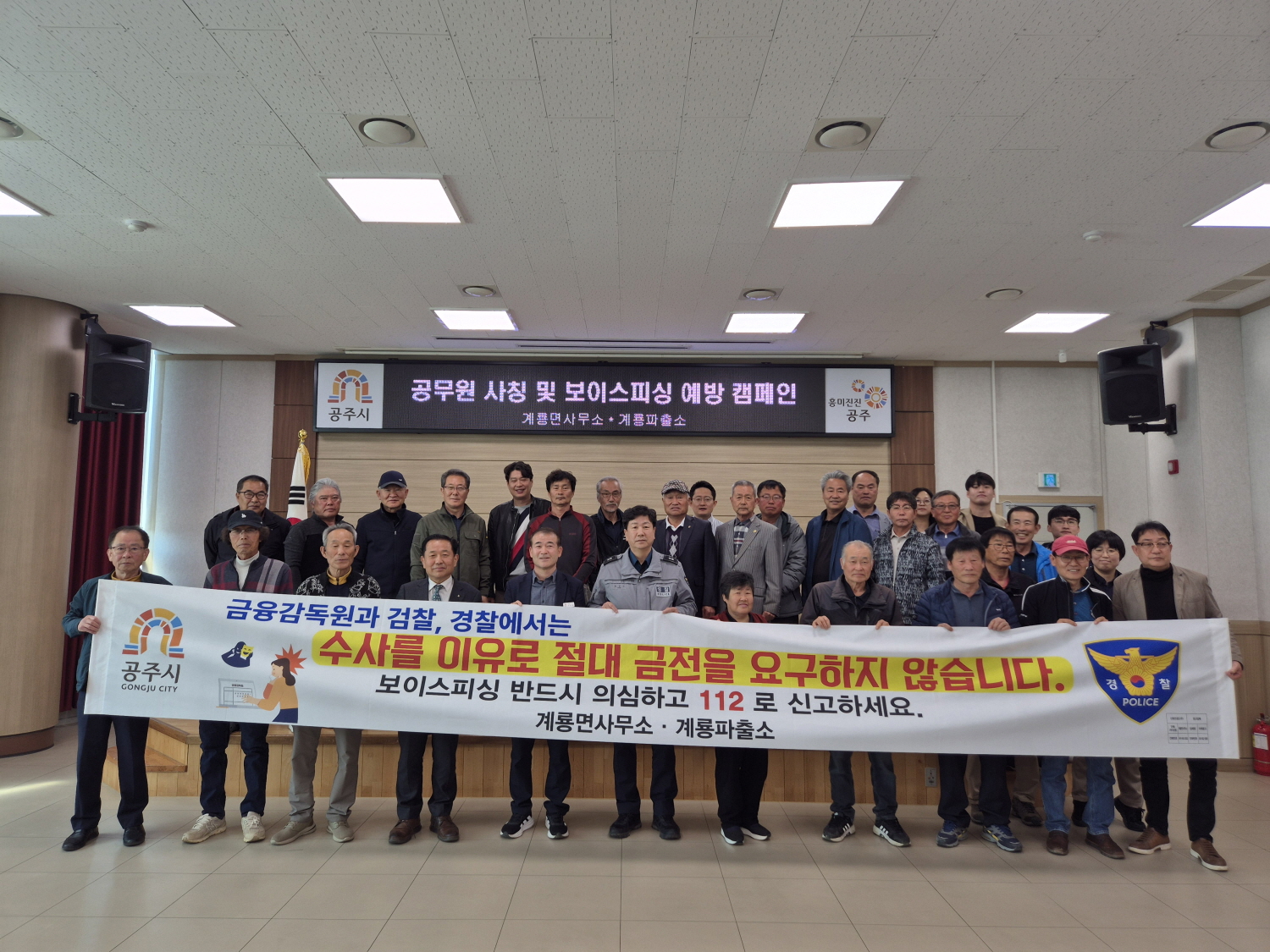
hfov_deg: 73.9
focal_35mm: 23
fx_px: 844
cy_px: 476
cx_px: 635
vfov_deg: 58.9
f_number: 1.8
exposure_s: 1/80
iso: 25
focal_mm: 5.4
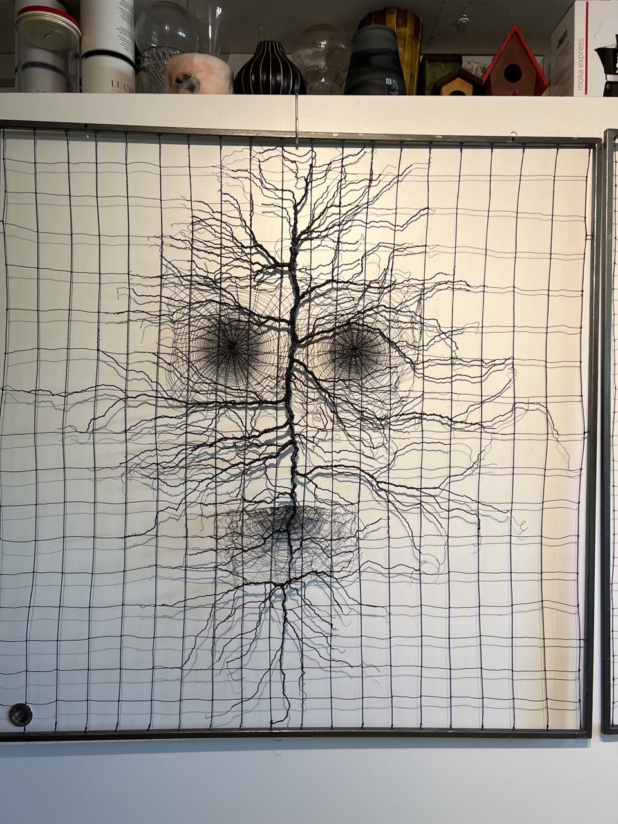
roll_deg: +0.5
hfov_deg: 53.1
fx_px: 619
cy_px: 412
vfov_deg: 67.3
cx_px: 309
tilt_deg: -2.1
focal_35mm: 26
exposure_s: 1/100
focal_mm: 5.7
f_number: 1.5
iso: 100
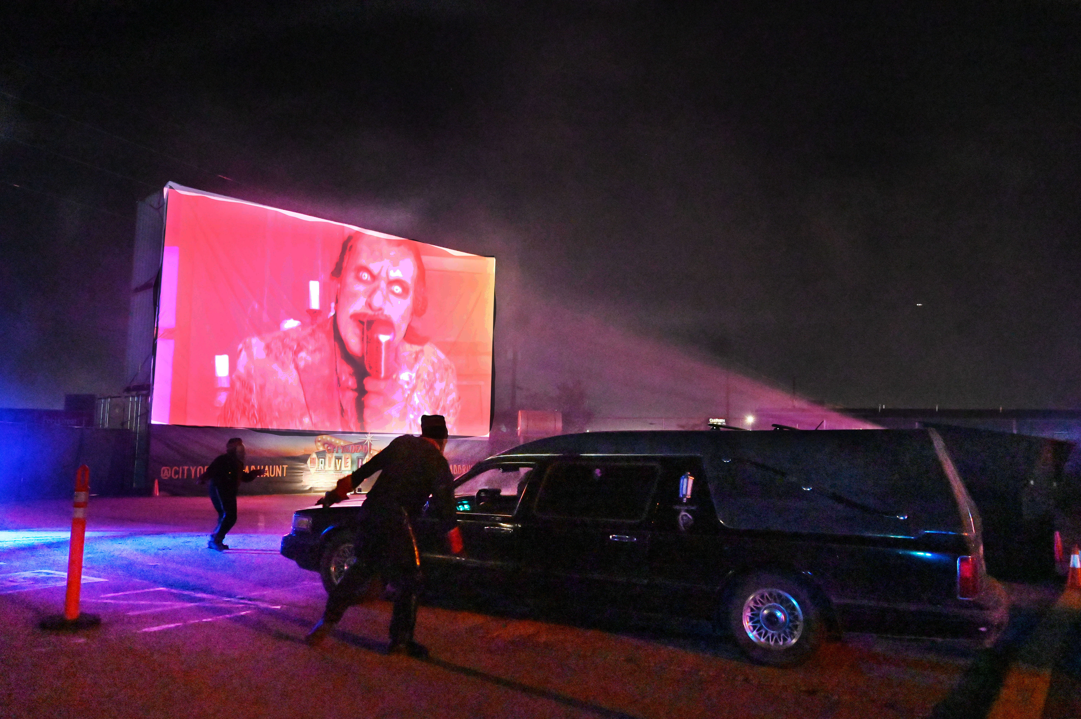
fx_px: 840
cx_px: 540
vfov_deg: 46.3
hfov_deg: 65.5
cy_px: 360
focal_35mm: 28
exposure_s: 1/60
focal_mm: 28
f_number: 4.5
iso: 20000
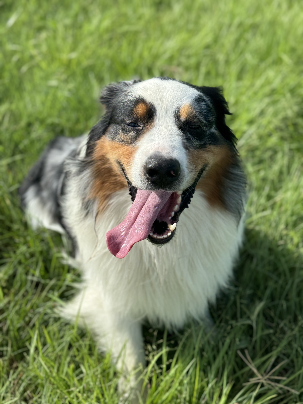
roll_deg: -2.6
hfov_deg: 30.3
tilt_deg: -34.7
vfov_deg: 39.7
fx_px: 560
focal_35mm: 48
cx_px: 152
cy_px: 202
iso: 64
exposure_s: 1/2833
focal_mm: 6.86
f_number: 1.78
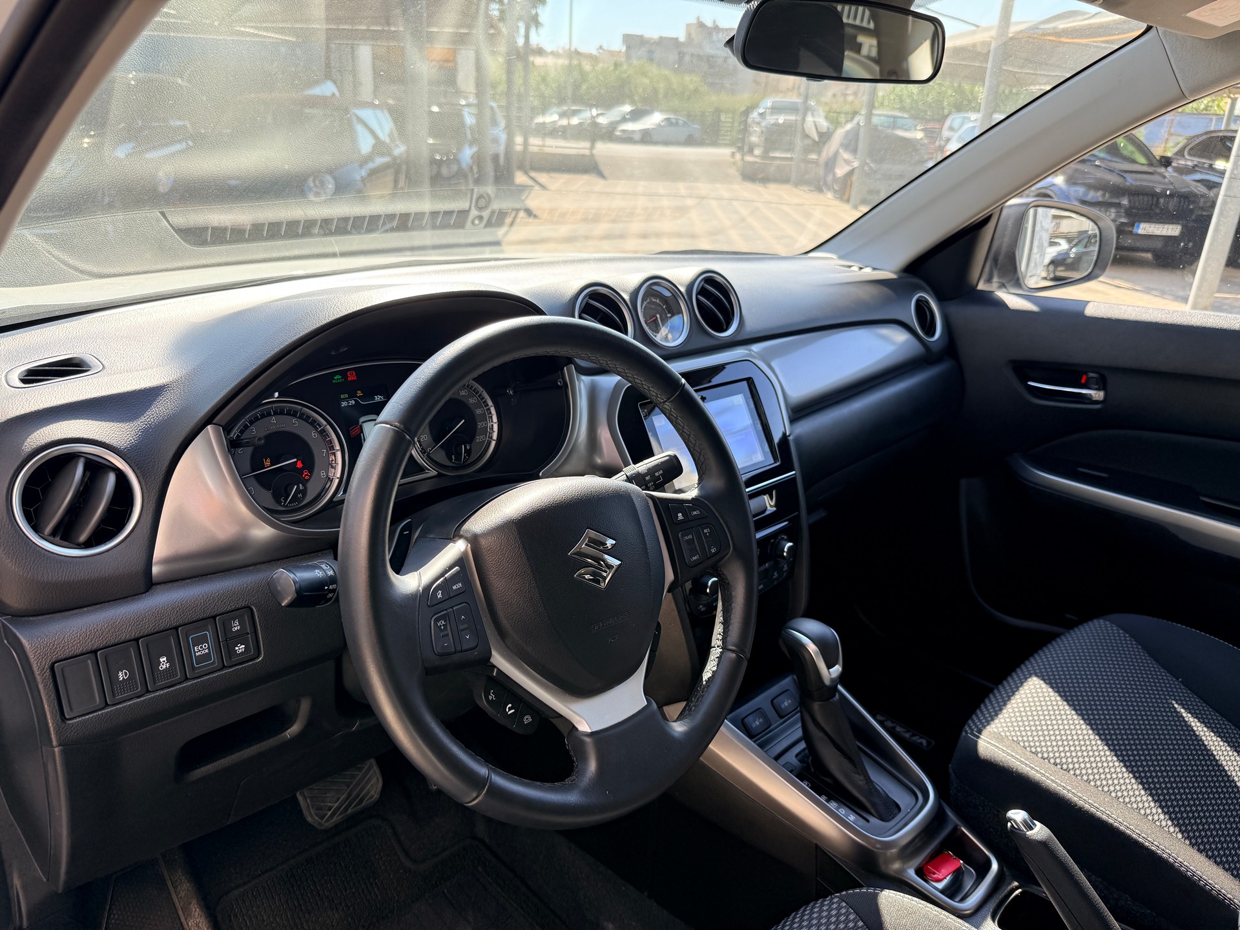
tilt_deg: -18.7
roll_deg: -2.9
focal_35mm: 24
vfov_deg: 56.8
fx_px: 860
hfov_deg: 71.6
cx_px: 620
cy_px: 465
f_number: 1.78
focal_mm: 6.76
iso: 80
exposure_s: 1/535
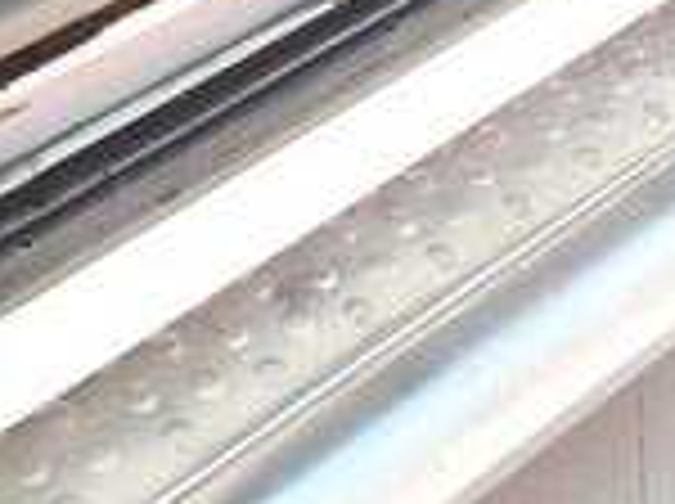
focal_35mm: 119
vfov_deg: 11.3
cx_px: 256
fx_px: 2317
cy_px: -466
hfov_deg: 16.6
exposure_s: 1/117
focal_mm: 3.6
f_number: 1.9
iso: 40
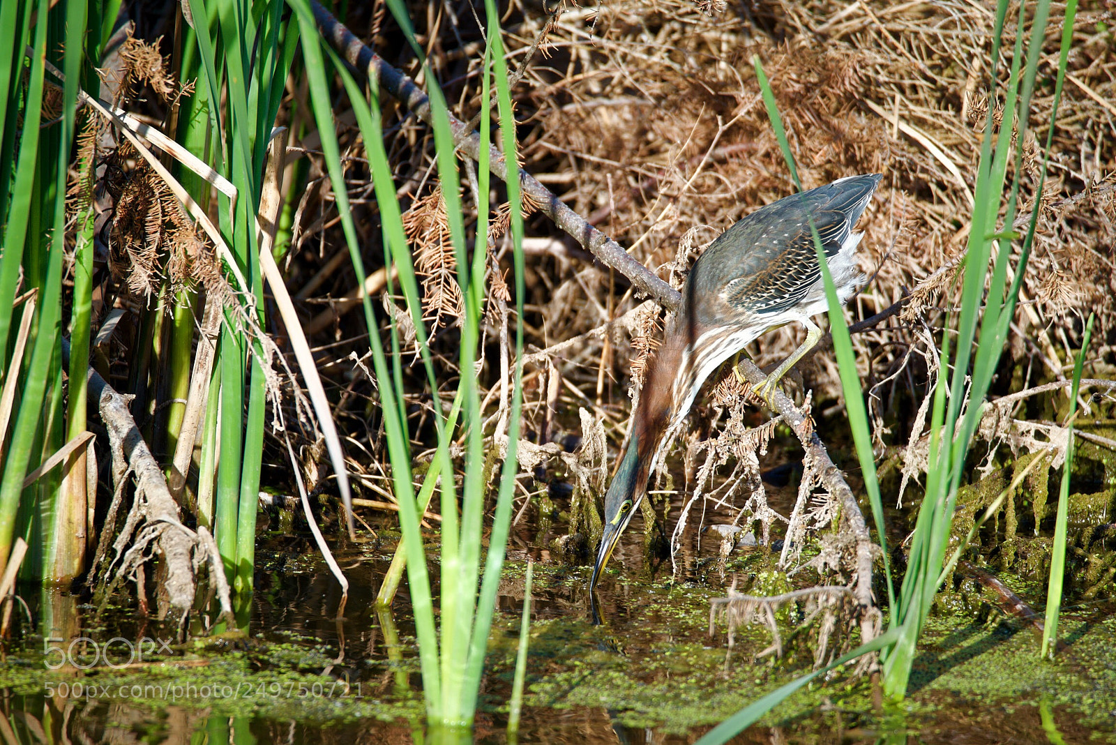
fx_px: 18606
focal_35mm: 600
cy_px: 372
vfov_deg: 2.3
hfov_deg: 3.4
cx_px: 558
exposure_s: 1/400
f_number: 6.3
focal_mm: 600
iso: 250
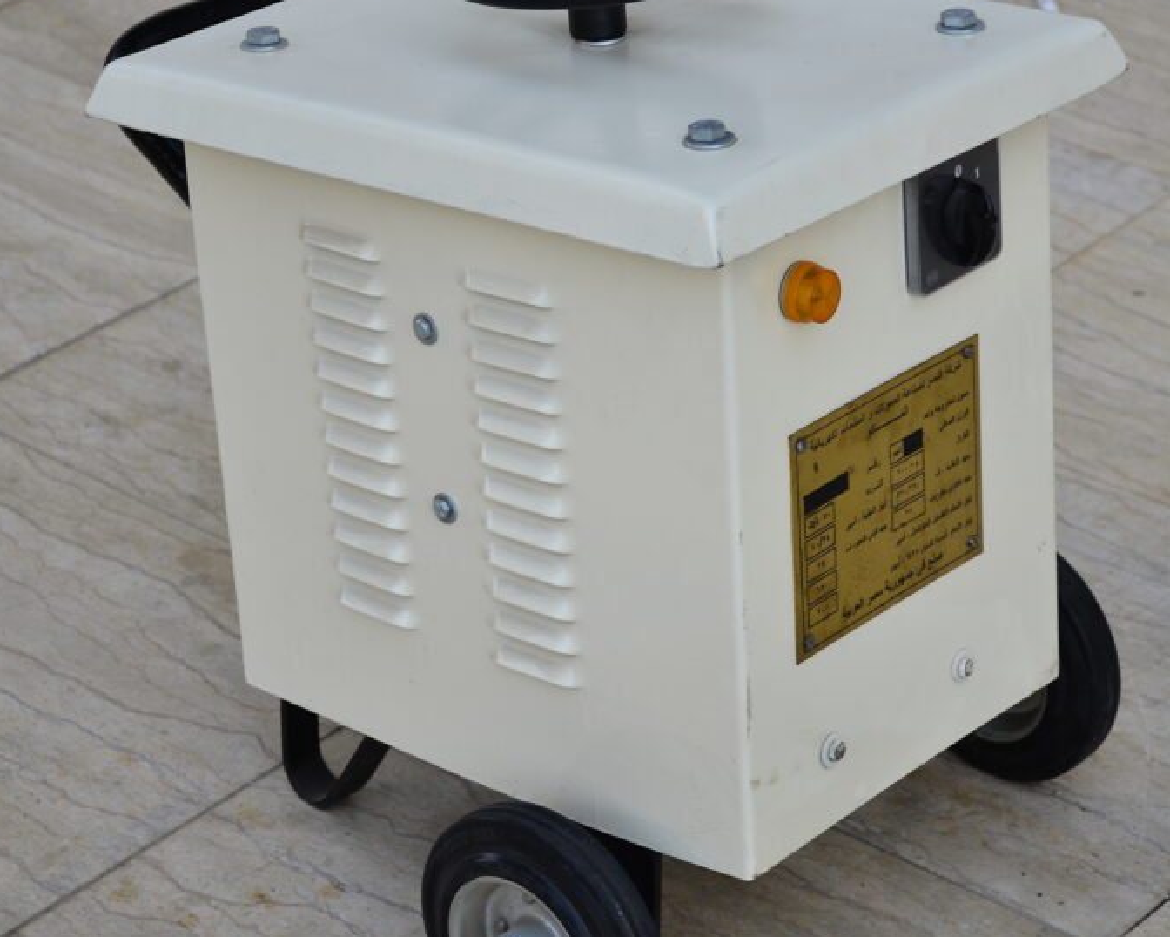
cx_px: 582
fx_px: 3706
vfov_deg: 14.4
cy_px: 334
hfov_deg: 17.9
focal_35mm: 107
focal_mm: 50
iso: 100
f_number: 5
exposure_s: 1/100
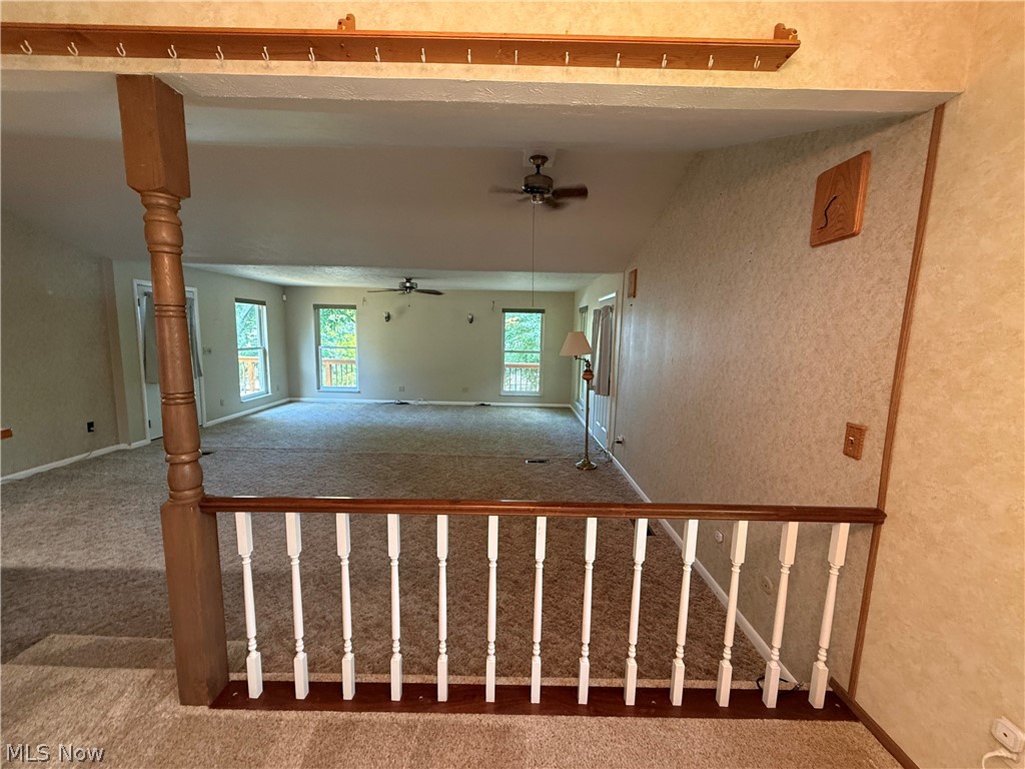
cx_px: 512
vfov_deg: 85.7
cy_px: 384
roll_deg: -2.6
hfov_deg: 102.1
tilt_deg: -5.9
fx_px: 415
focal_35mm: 14
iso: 320
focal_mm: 2.22
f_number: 2.2
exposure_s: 1/60
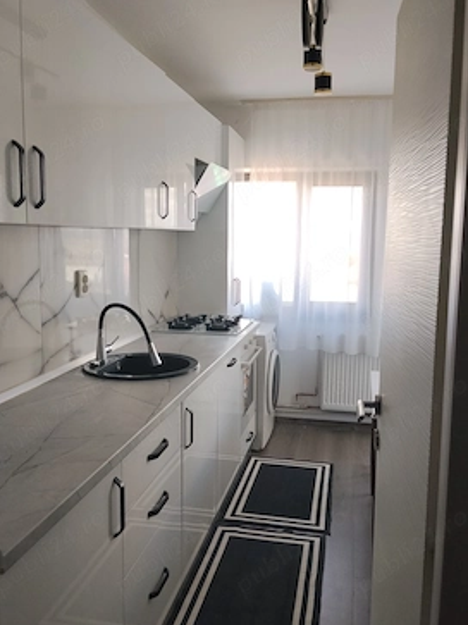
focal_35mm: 32
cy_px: 317
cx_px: 231
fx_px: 577
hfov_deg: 44.1
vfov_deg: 56.8
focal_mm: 4.22
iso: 125
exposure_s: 1/100
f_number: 1.8
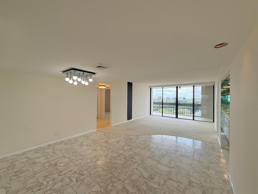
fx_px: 104
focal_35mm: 14
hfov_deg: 102.1
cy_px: 97
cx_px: 129
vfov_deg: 85.7
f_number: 2.2
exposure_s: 1/336
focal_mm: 2.22
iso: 64
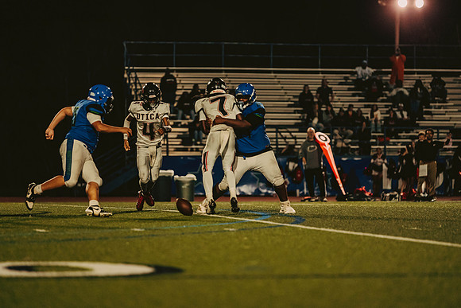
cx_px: 230
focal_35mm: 194
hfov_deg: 10.6
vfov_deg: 7.1
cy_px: 154
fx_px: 2481
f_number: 2.8
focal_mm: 180
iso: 2500
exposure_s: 1/1000
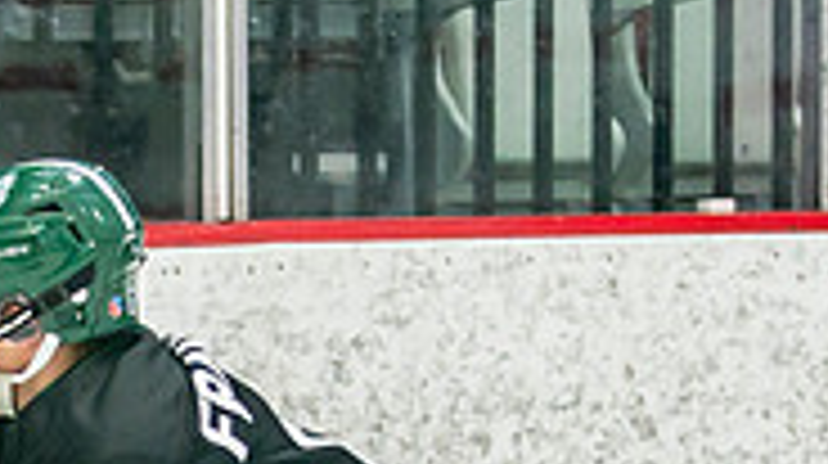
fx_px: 13026
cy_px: 591
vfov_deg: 2.0
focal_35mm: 594
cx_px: 164
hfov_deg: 3.6
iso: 800
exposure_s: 1/640
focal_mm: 85
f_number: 3.2
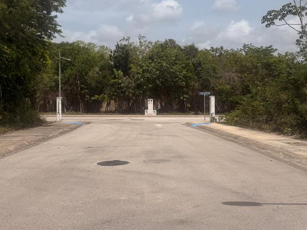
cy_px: 101
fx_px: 355
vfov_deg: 35.9
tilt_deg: +0.7
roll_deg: +0.6
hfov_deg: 46.8
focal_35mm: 40
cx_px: 145
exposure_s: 1/9091
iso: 80
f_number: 1.78
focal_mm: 6.76
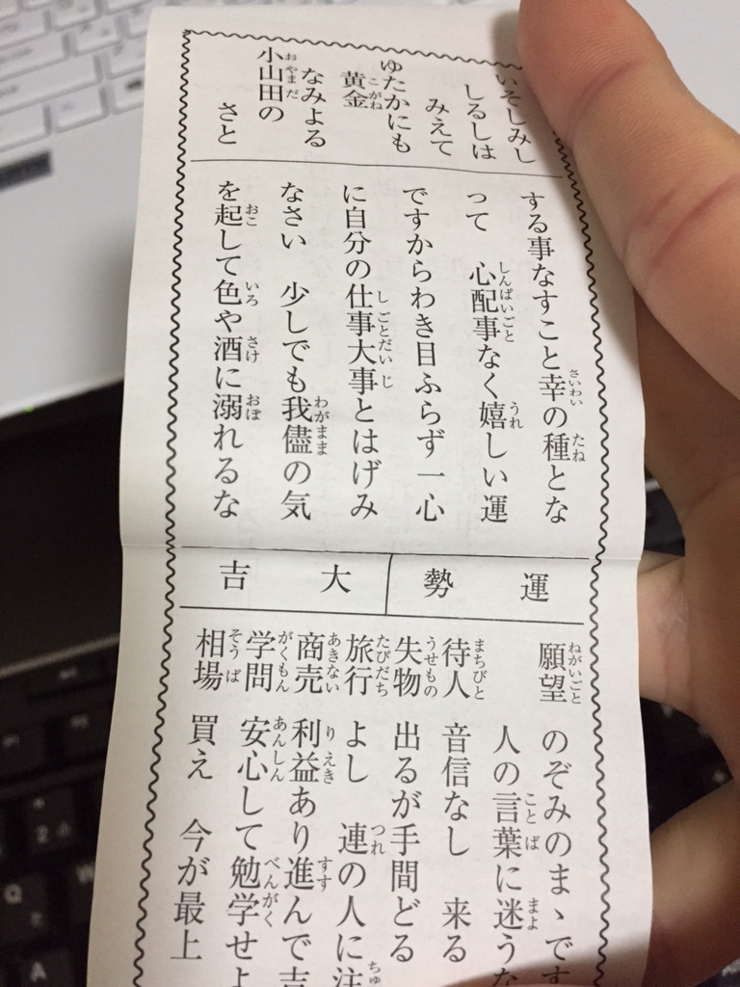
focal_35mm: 29
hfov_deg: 48.2
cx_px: 370
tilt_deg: -54.7
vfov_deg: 61.7
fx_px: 827
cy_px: 494
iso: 160
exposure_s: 1/30
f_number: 2.2
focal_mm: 4.15
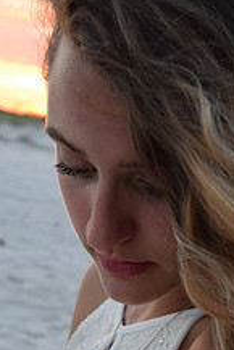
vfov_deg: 23.0
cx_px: 180
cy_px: 360
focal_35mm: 84
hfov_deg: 16.1
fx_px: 821
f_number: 4.5
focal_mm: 21
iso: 400
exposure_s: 1/80
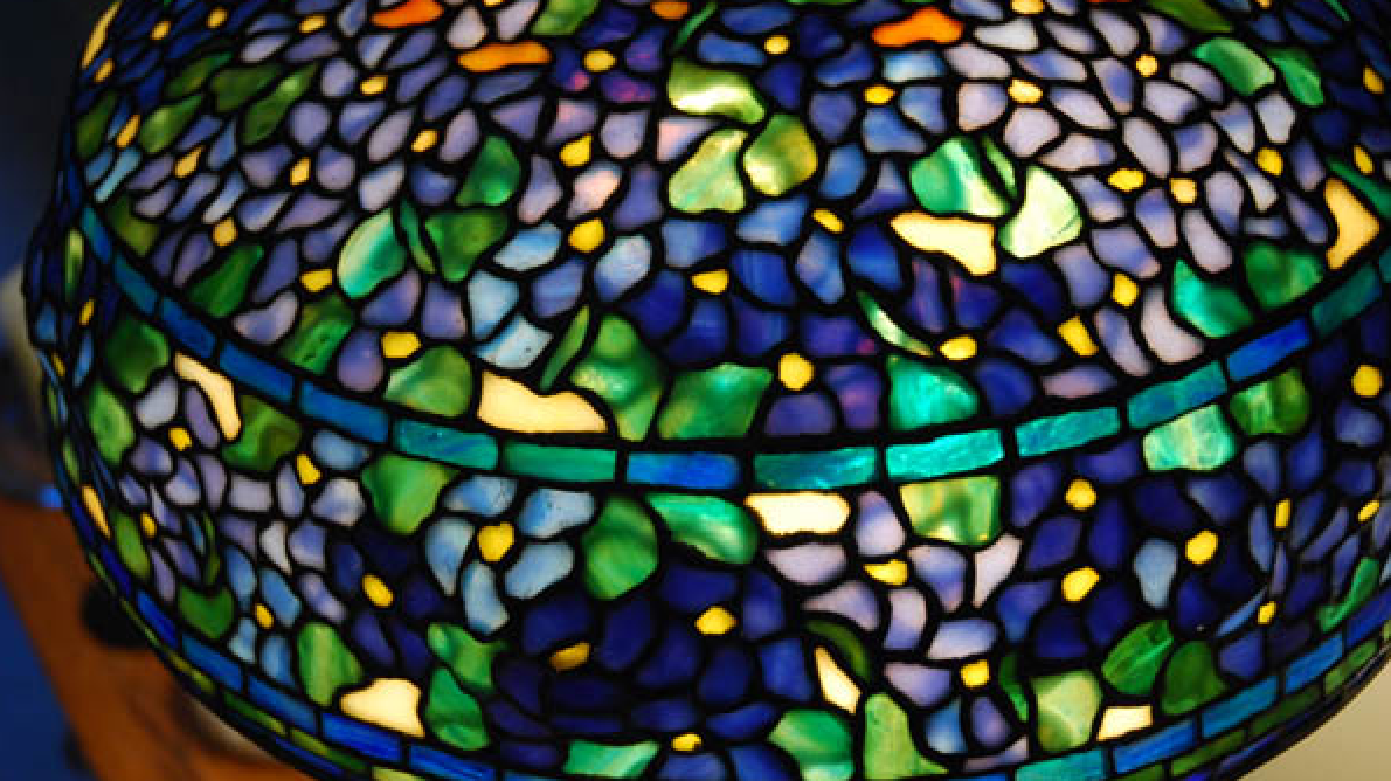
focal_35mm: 54
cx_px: 697
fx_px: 1991
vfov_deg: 22.2
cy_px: 398
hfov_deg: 38.5
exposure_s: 1/30
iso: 1000
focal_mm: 34
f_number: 4.5
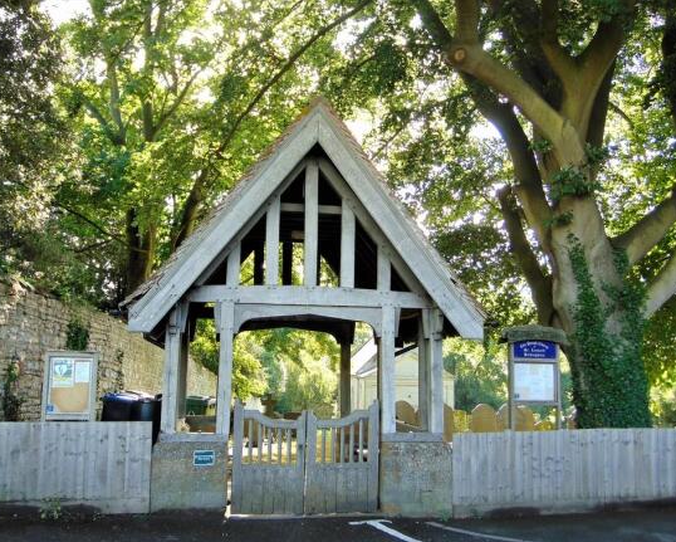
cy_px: 274
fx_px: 741
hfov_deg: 49.1
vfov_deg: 40.2
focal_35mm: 37
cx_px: 346
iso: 80
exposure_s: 1/80
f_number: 3.2
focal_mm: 6.3
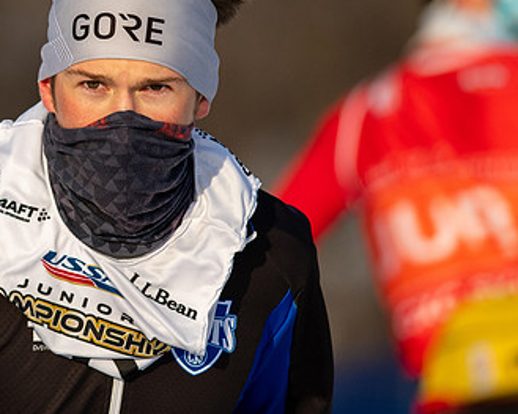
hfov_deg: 2.0
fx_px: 15096
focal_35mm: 985
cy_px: 93
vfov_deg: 1.6
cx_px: -24
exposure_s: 1/2500
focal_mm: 300
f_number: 4
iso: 400
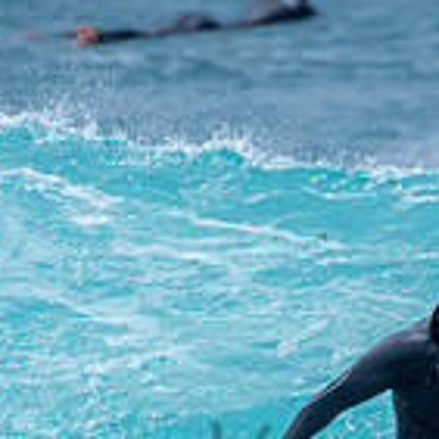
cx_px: 532
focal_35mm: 2619
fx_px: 37578
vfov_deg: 0.7
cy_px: 444
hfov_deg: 0.7
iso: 560
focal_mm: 500
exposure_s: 1/2500
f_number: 5.6
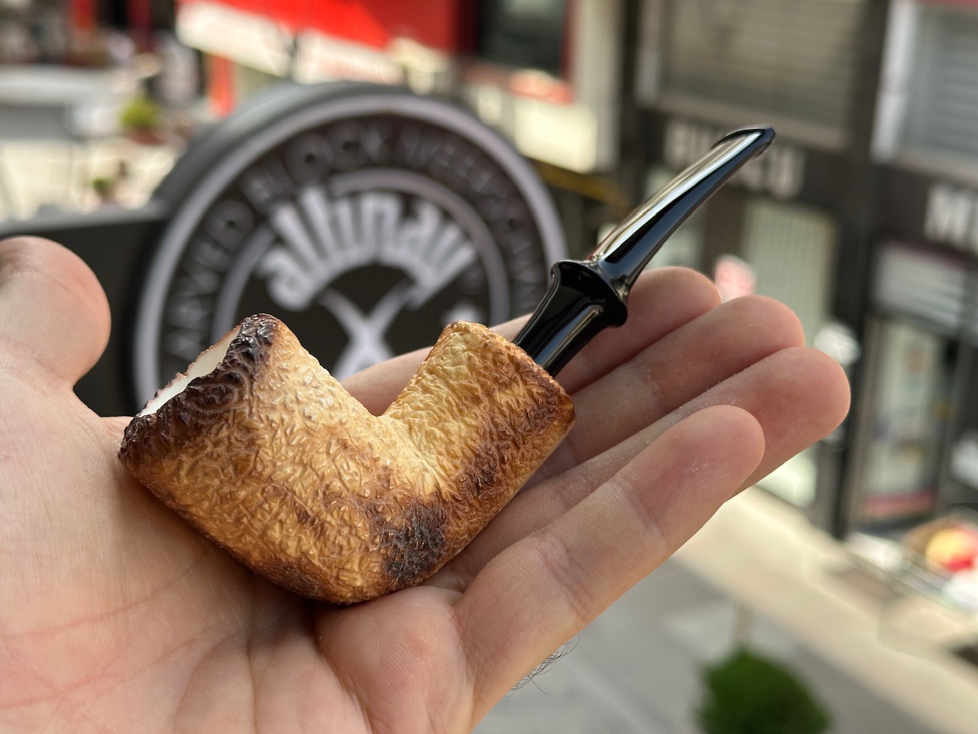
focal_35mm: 48
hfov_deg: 39.7
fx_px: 1356
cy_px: 367
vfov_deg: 30.3
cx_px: 489
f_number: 1.78
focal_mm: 6.86
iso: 64
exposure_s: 1/580
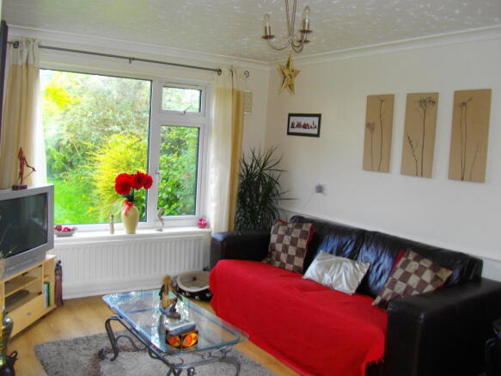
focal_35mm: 32
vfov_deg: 44.1
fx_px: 463
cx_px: 250
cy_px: 188
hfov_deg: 56.8
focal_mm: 5.7
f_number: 2.9
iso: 100
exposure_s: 1/60
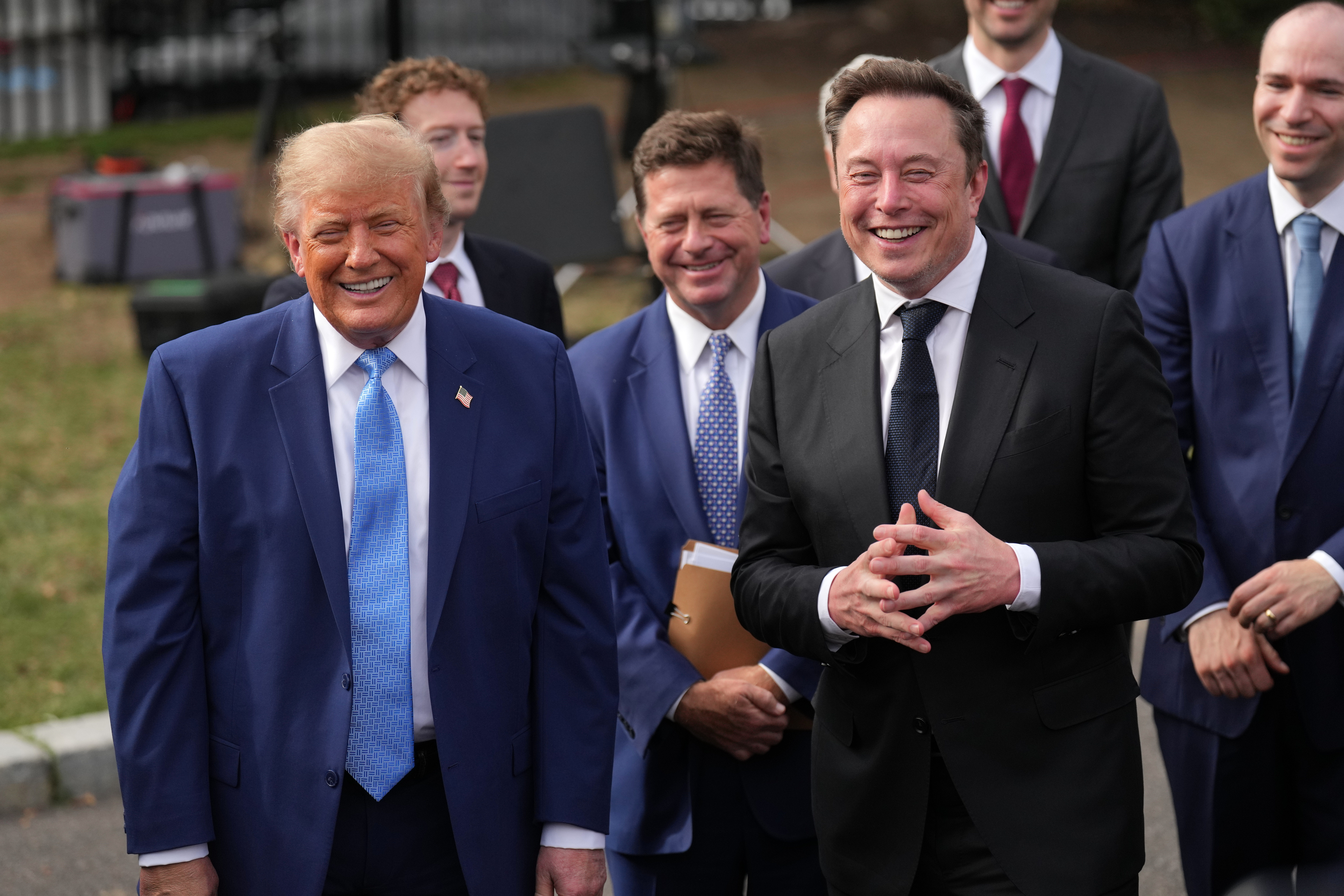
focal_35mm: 111
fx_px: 4144
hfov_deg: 18.4
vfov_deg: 12.3
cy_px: 448
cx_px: 672
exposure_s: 1/6400
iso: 640
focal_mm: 111
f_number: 2.8
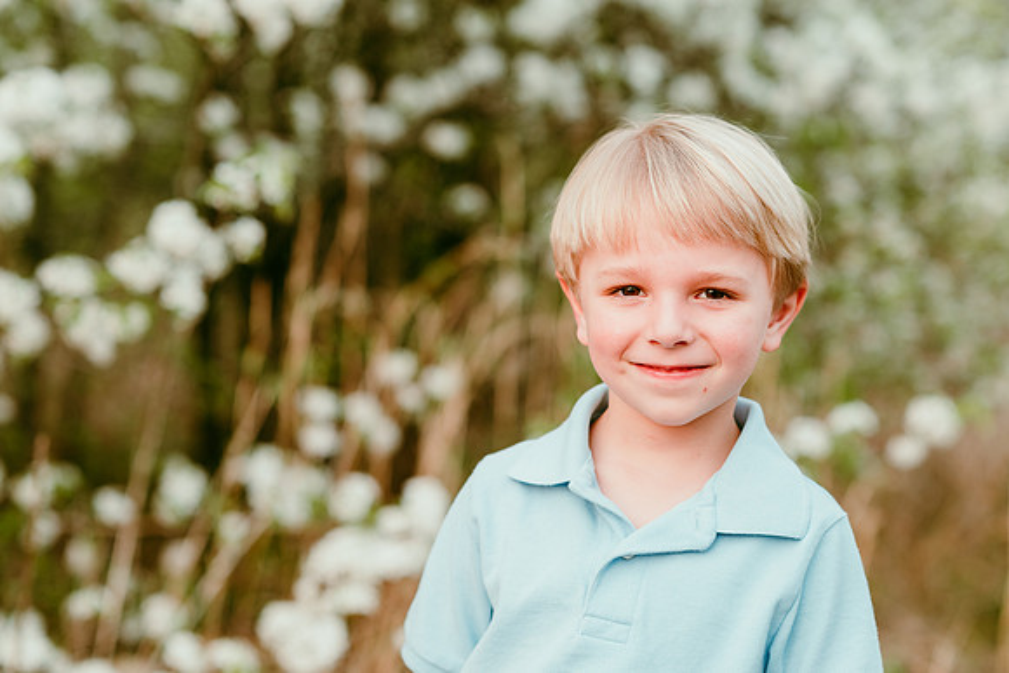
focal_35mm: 85
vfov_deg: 16.1
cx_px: 504
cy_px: 336
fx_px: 2383
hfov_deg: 23.9
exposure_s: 1/160
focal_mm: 85
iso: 100
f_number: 3.2
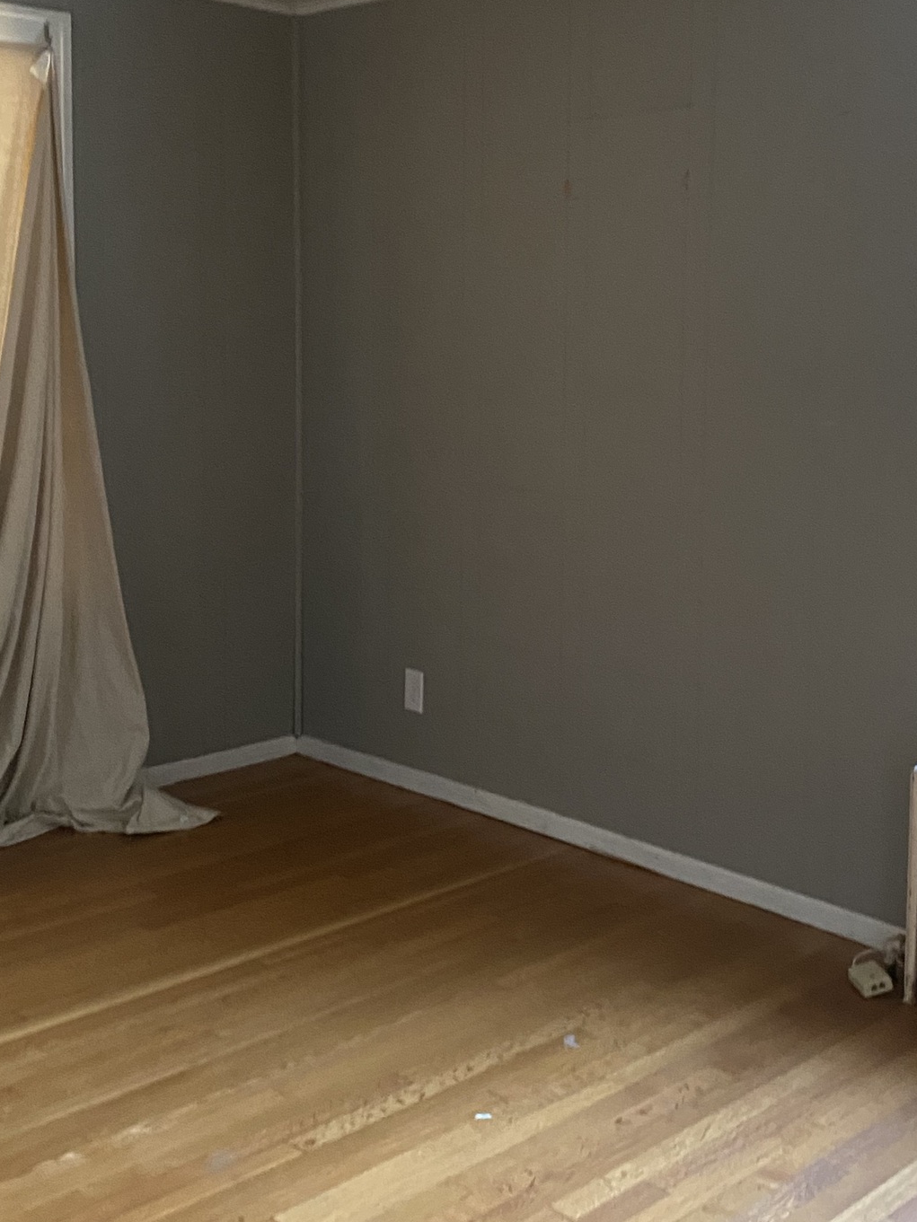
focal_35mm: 44
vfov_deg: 42.8
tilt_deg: -3.1
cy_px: 511
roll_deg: +0.8
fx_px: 1554
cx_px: 553
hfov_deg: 32.8
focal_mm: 4.25
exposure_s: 1/30
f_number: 1.8
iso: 640
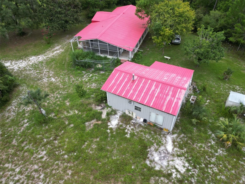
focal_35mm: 24
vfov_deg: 56.8
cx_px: 122
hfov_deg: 71.6
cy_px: 92
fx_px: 170
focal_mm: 6.72
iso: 140
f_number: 1.7
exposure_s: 1/1250
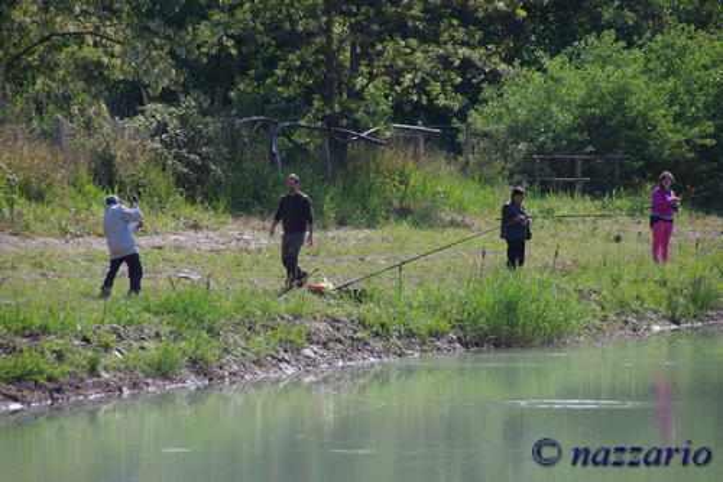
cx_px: 362
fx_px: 7528
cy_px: 241
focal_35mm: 375
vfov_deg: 3.7
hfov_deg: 5.5
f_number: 8
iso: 400
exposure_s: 1/500
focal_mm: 250
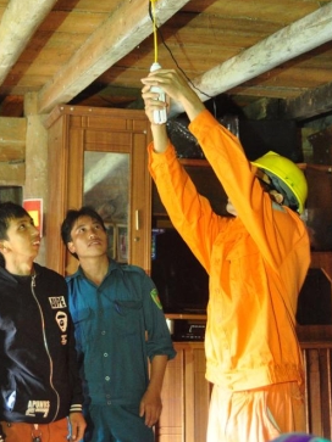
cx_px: 71
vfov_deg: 28.7
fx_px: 867
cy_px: 221
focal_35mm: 68
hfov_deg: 21.4
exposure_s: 1/30
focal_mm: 31
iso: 3200
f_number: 2.8
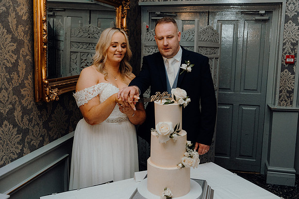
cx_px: 150
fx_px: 316
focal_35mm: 38
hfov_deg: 50.7
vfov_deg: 35.1
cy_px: 100
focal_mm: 38
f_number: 5
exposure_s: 1/160
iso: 2500
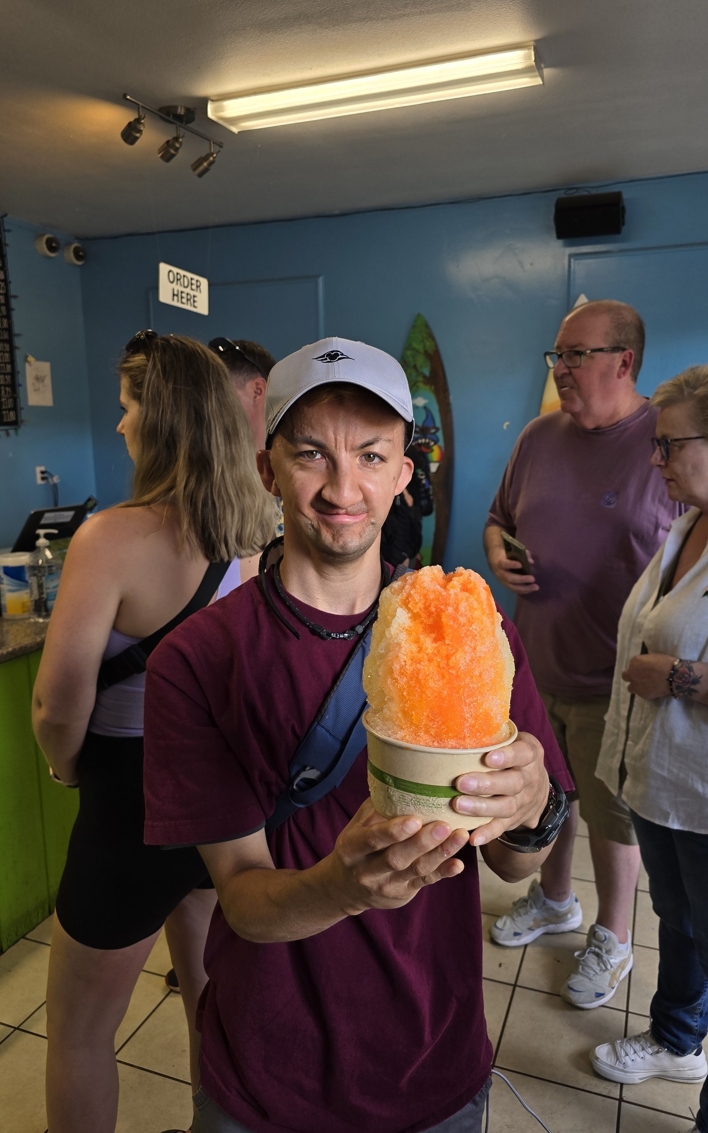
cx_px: 379
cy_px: 565
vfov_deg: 72.5
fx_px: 772
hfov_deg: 49.2
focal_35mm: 25
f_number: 1.7
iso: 80
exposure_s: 1/120
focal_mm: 6.3
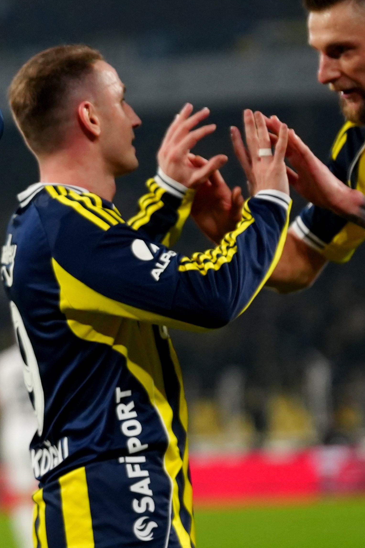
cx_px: -177
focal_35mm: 389
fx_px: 5916
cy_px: 211
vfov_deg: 5.3
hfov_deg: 3.5
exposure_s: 1/2500
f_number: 2.8
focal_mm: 129
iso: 2000
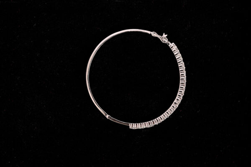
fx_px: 837
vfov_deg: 11.4
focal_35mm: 120
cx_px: 126
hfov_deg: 17.1
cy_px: 84
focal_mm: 120
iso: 125
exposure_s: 1/160
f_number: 11
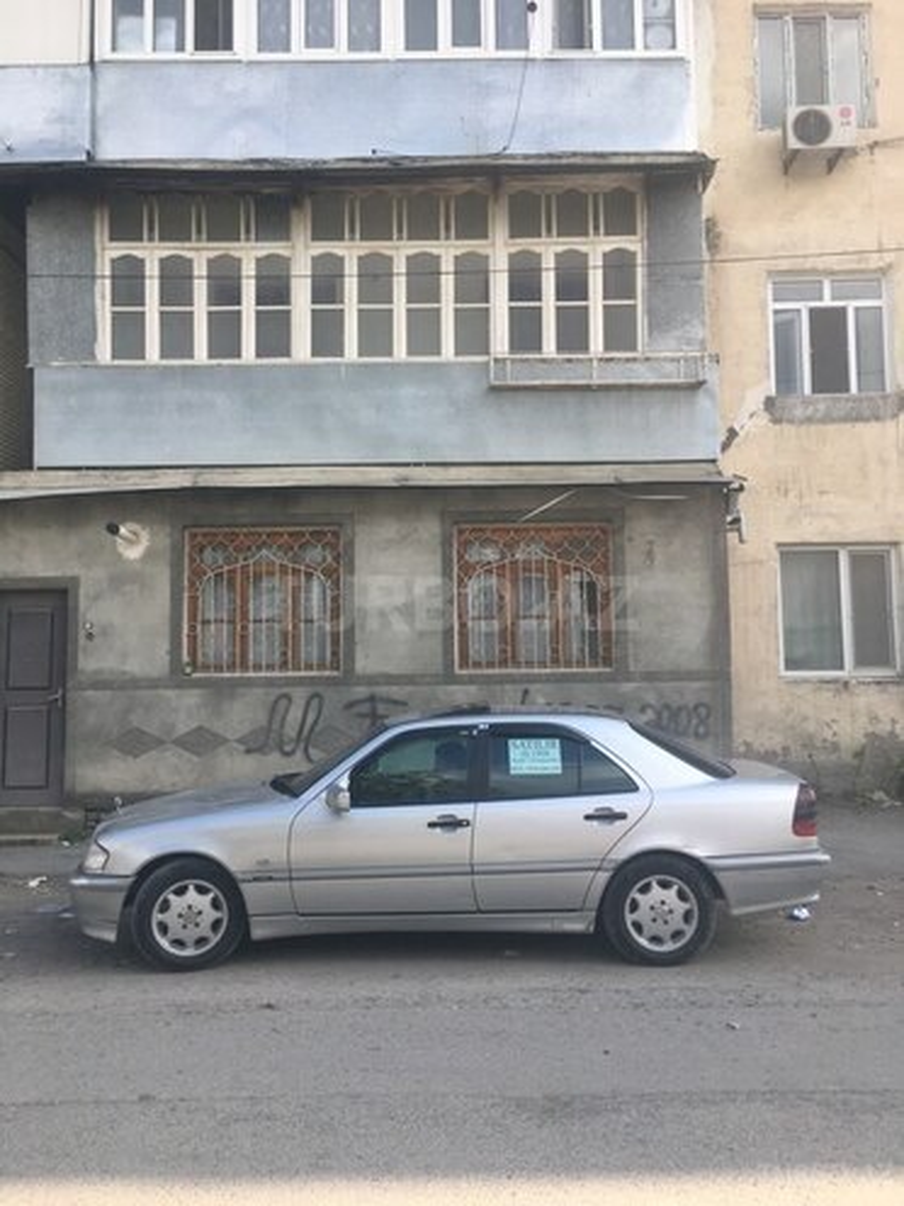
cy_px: 603
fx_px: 1010
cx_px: 452
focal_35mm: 29
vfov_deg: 61.7
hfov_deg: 48.2
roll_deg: +0.5
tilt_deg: +5.0
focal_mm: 4.15
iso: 25
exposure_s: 1/549
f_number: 2.2
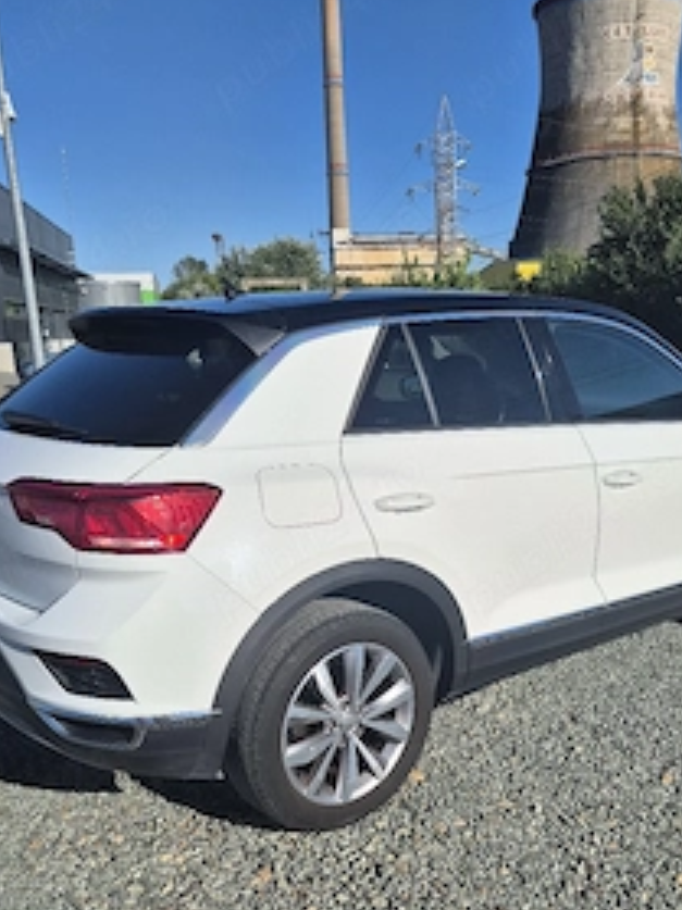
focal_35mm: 33
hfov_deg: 42.8
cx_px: 382
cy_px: 574
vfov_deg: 54.7
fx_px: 868
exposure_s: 1/3333
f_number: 1.8
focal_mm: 5.4
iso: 25
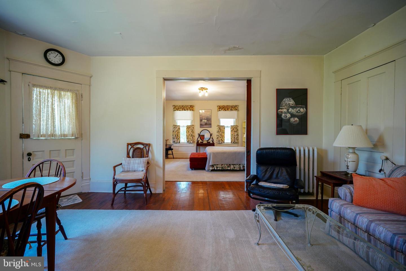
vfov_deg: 77.3
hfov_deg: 100.4
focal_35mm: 15
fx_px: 169
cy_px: 136
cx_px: 203
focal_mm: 10
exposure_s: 1/30
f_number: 2.8
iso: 200
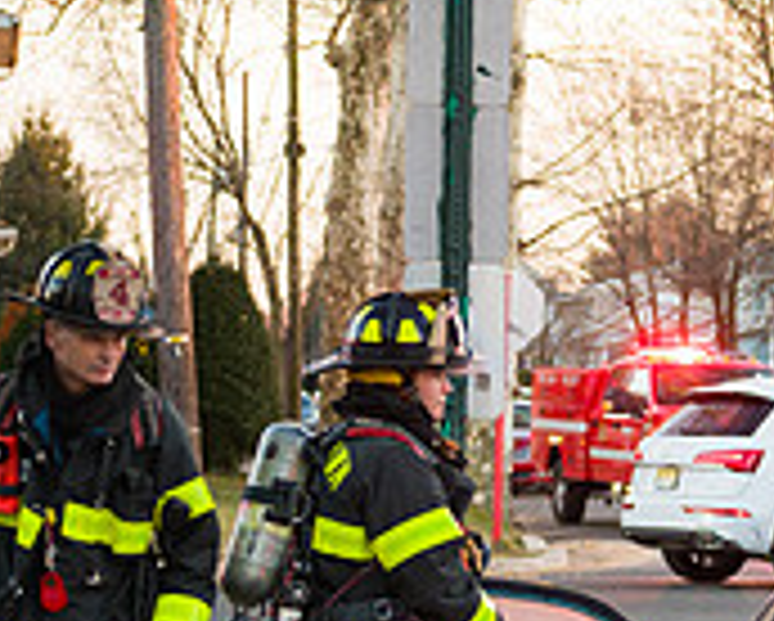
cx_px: 918
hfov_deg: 11.5
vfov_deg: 9.4
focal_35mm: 164
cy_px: 549
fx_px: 3761
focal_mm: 52
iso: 640
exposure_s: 1/320
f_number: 3.2
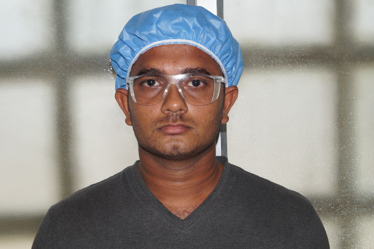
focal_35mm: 60
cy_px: 124
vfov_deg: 22.6
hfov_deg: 33.4
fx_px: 623
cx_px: 187
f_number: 6.3
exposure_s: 1/125
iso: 100
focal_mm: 40
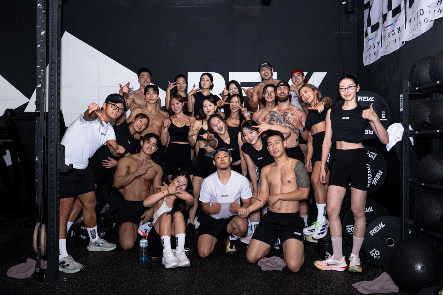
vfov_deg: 49.5
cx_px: 222
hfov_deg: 69.4
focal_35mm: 26
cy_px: 148
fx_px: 320
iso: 640
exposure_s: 1/160
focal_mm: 26
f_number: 4.5
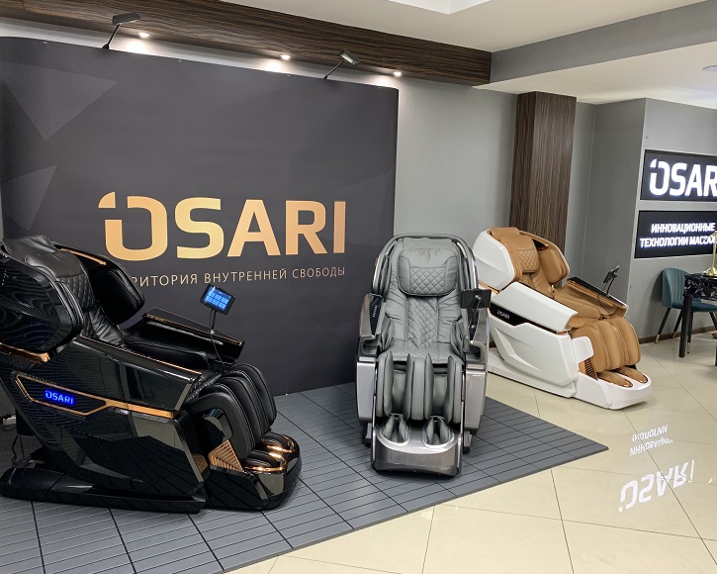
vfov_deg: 51.5
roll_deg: -1.4
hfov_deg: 62.2
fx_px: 594
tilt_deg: -9.9
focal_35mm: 28
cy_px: 292
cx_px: 353
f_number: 1.8
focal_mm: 4.25
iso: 200
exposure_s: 1/50
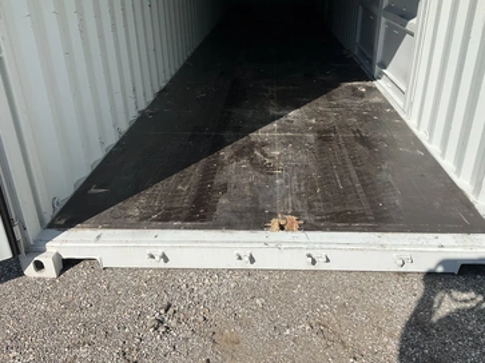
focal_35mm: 32
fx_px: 448
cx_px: 262
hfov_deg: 56.8
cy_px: 192
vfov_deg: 44.1
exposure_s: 1/2058
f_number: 1.8
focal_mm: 3
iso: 25
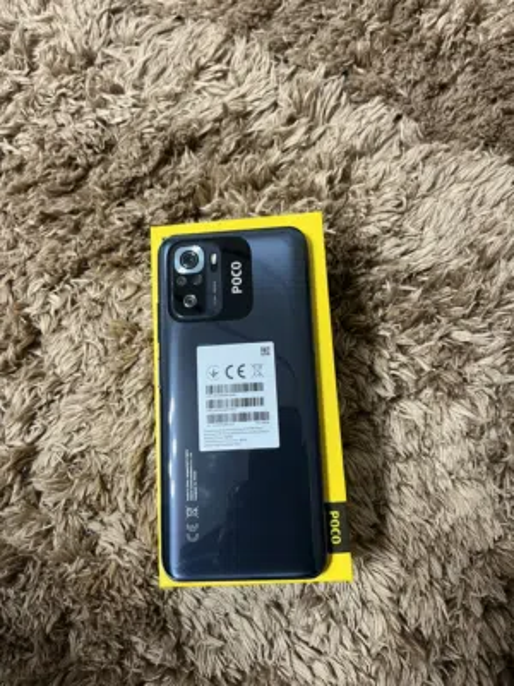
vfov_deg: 67.3
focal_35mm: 26
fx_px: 515
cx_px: 257
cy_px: 343
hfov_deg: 53.1
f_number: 1.6
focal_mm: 5.1
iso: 400
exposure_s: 1/60
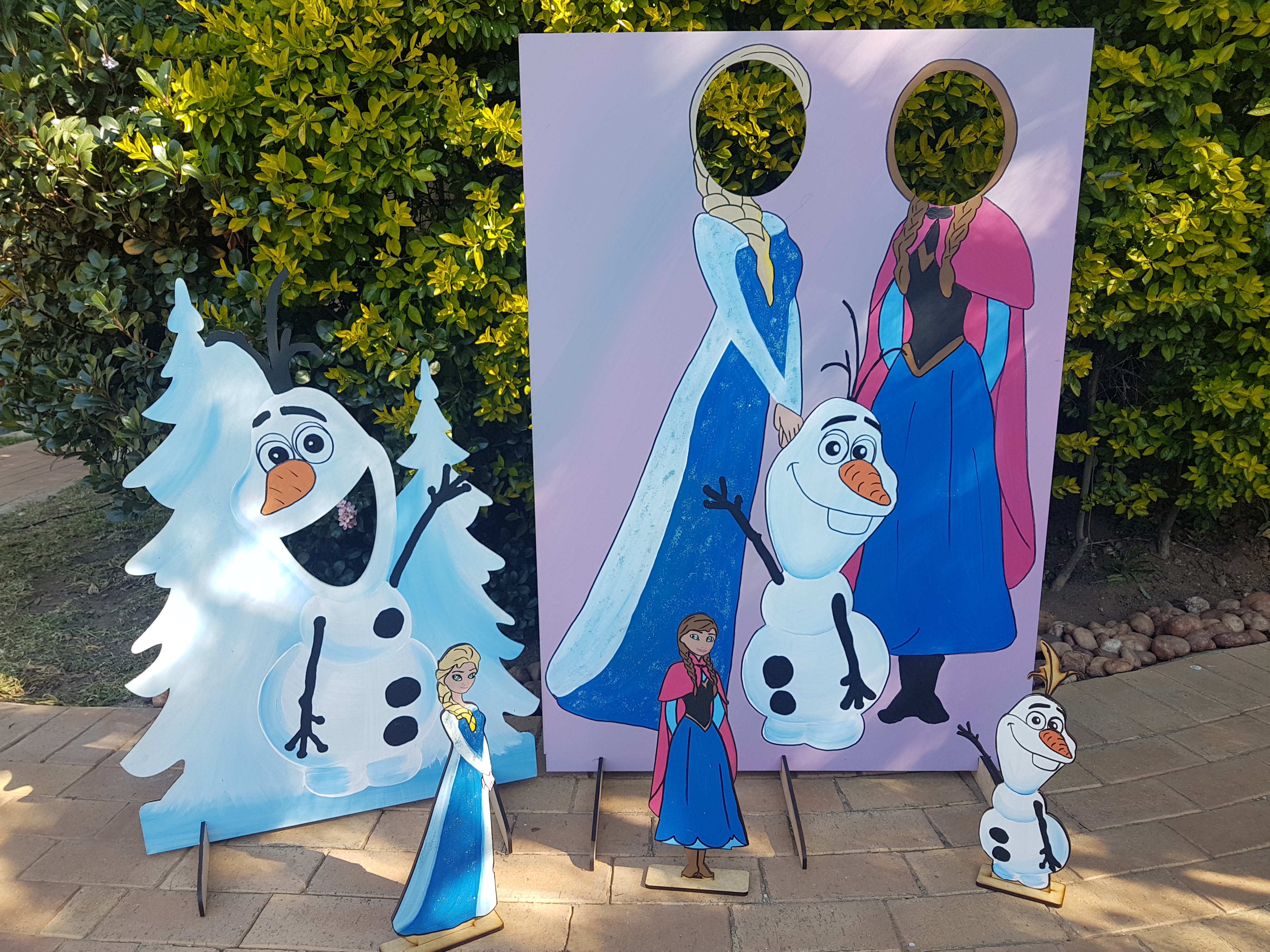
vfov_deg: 51.3
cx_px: 625
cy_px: 467
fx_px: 991
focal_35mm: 27
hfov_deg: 65.3
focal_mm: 4.2
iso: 40
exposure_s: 1/271
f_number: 1.7
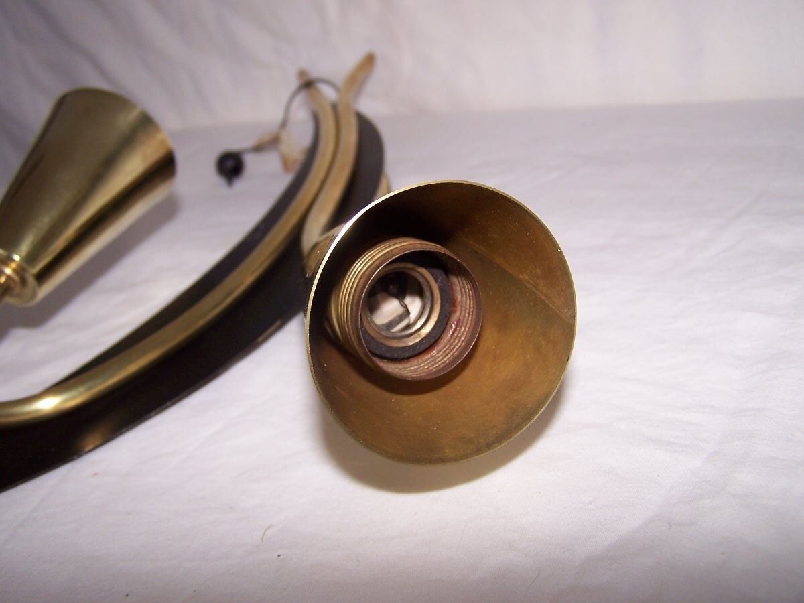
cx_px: 402
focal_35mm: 38
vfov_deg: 37.7
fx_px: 883
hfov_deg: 49.0
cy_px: 302
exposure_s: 1/60
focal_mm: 6.3
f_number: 2.8
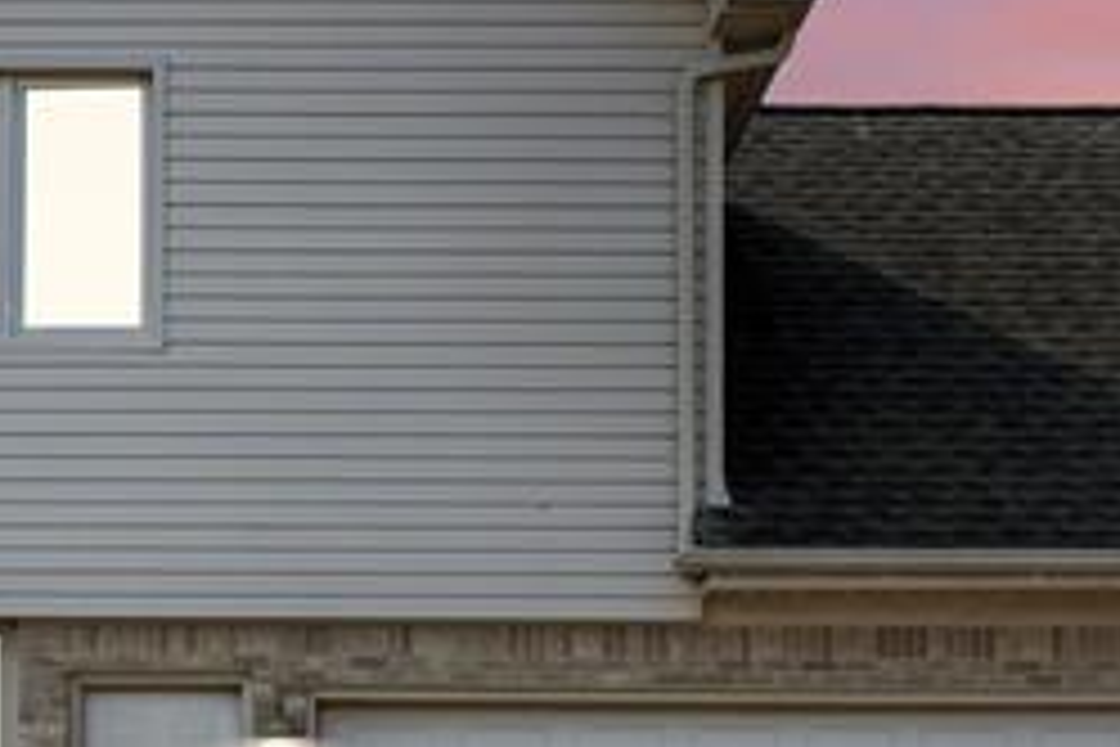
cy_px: 1008
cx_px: 342
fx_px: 2178
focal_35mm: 70
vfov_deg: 18.0
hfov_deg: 28.6
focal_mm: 17
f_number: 8
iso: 100
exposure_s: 1/50
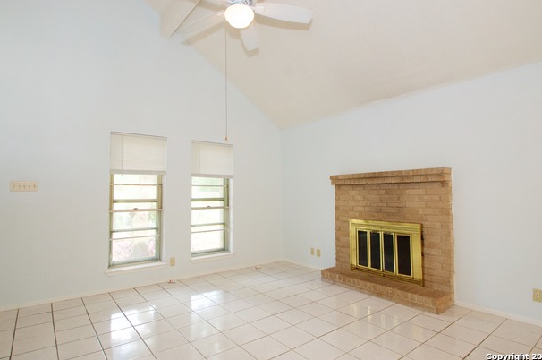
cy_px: 183
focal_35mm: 19
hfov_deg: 87.0
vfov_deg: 64.4
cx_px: 269
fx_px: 286
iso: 320
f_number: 5.6
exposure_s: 1/60
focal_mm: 12
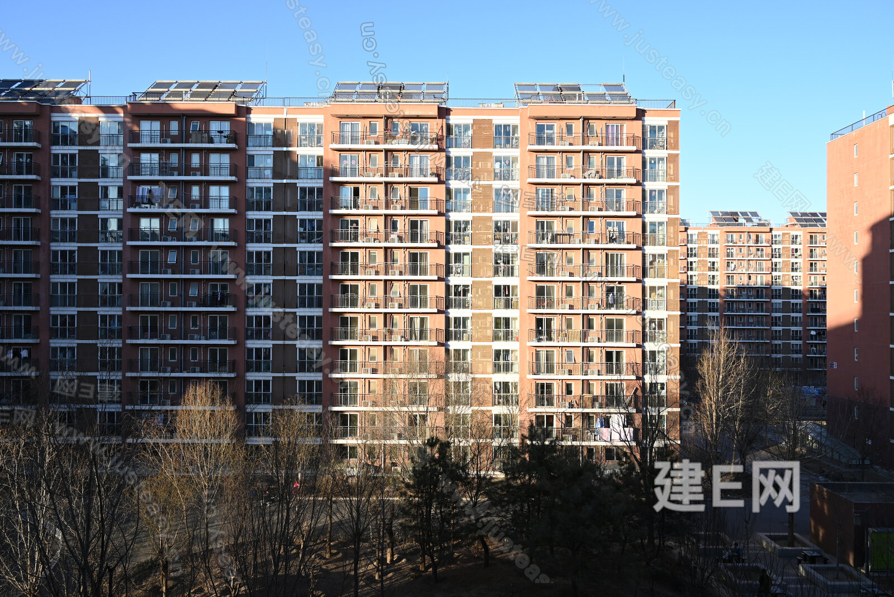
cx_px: 447
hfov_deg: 73.7
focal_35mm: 24
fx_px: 596
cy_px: 298
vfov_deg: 53.2
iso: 200
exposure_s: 1/250
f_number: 6.3
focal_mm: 24
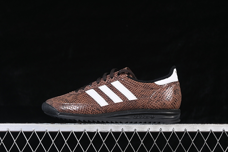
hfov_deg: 27.0
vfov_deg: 18.2
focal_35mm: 75
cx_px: 114
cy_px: 76
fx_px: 475
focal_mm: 50
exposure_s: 1/60
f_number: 6.3
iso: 160
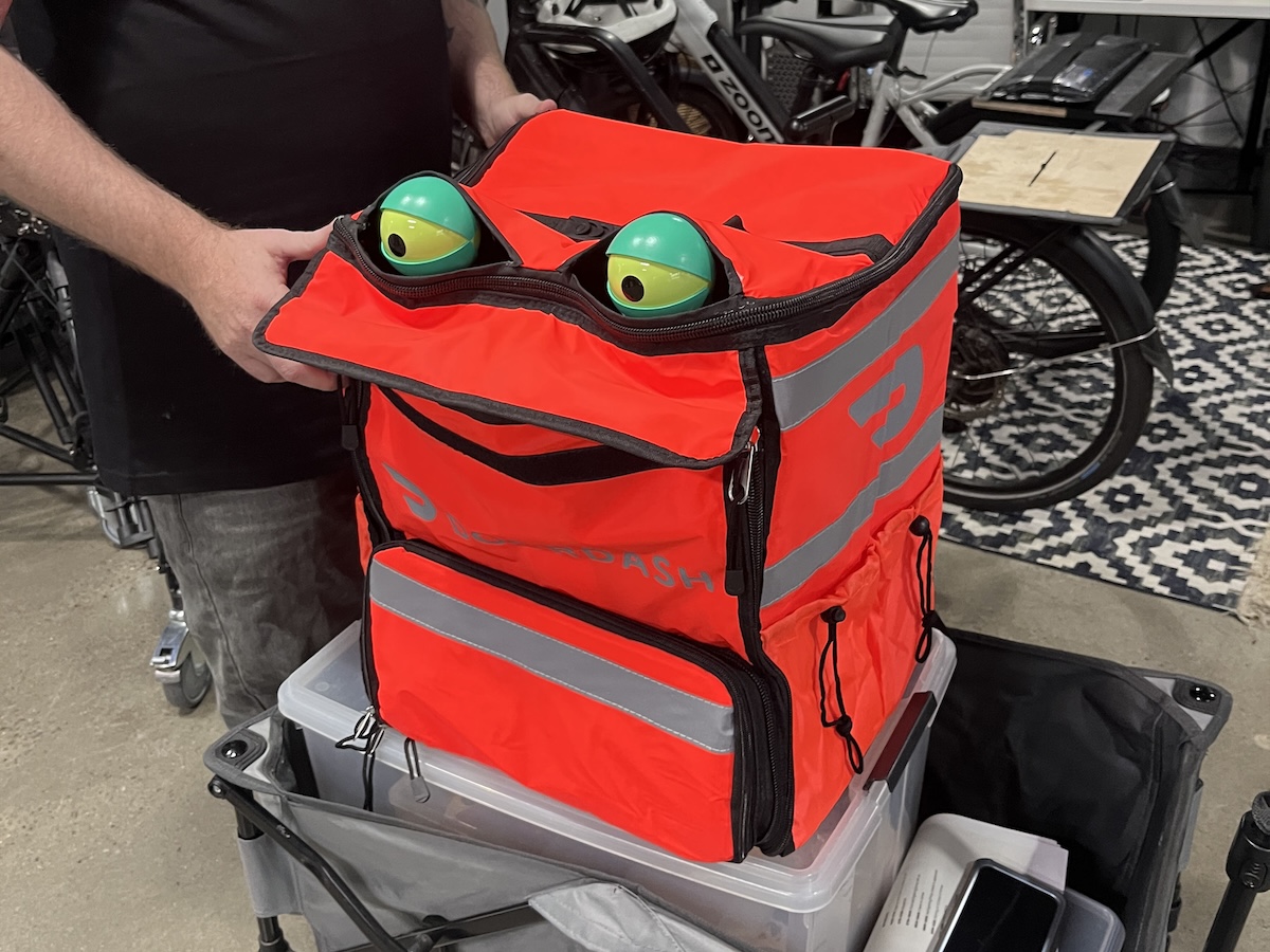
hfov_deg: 67.3
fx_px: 954
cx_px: 635
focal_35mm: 26
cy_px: 476
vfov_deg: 53.1
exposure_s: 1/50
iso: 80
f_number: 1.6
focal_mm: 5.1
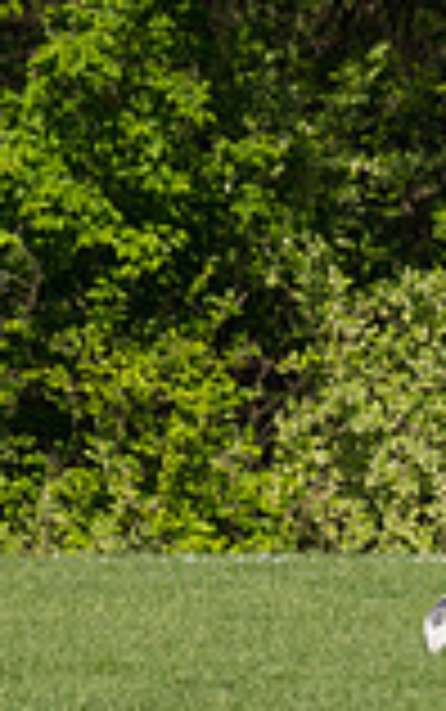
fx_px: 21781
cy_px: 338
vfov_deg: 1.9
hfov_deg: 1.2
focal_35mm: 1122
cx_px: 960
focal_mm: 200
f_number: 5.6
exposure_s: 1/1600
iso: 250
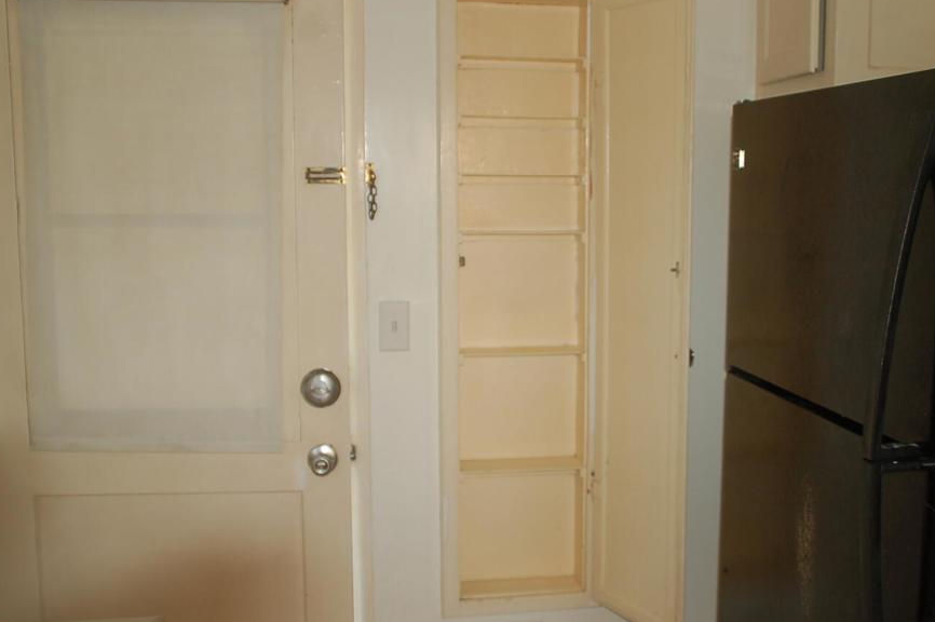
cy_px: 301
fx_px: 1012
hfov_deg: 49.5
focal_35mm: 39
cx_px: 510
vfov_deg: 34.2
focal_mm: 22
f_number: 3.8
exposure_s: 1/60
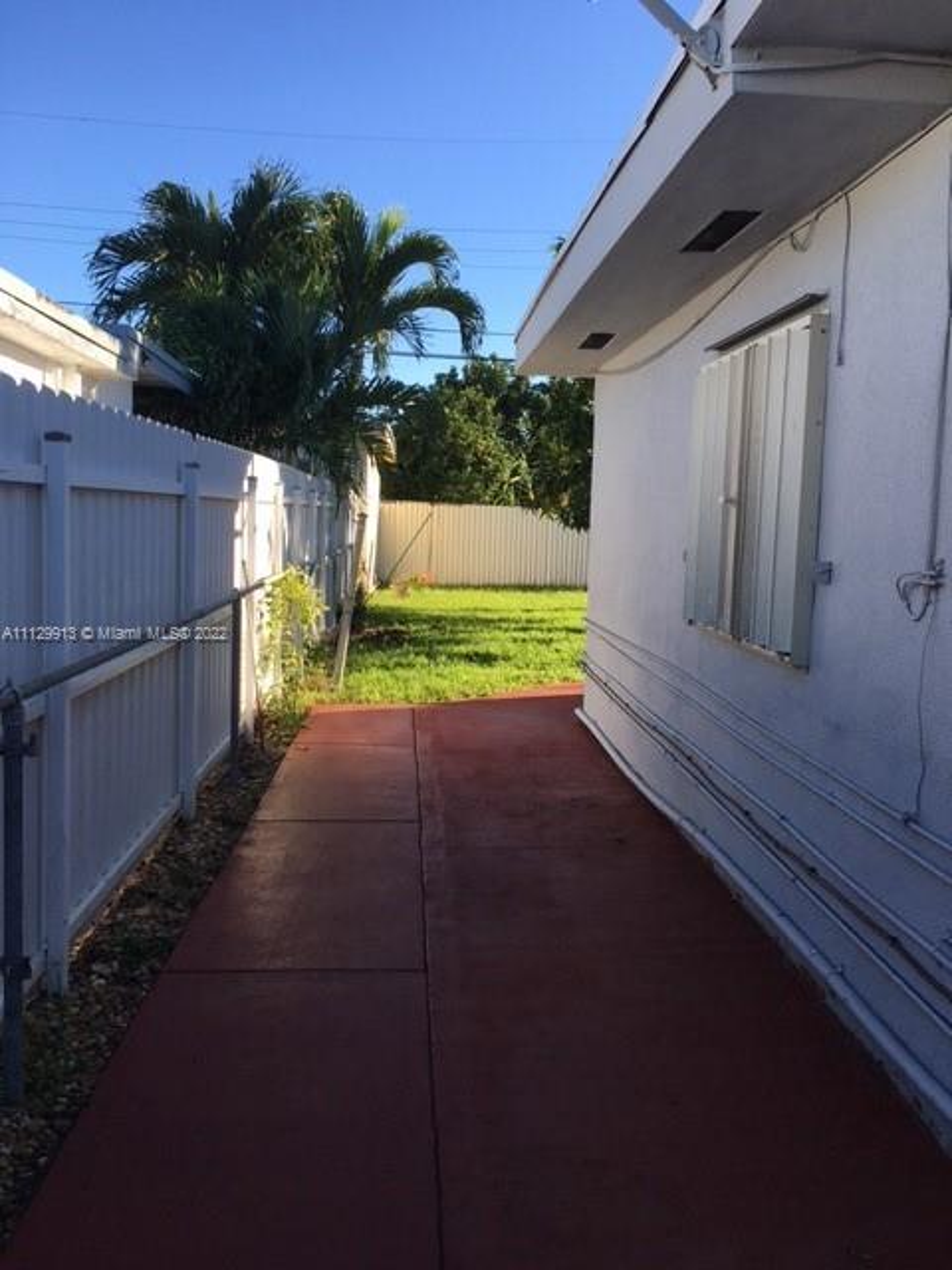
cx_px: 476
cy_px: 635
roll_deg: -2.5
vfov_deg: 61.7
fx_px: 1063
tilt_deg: -4.0
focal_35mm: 29
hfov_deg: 48.2
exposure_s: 1/630
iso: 25
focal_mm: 4.15
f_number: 2.2
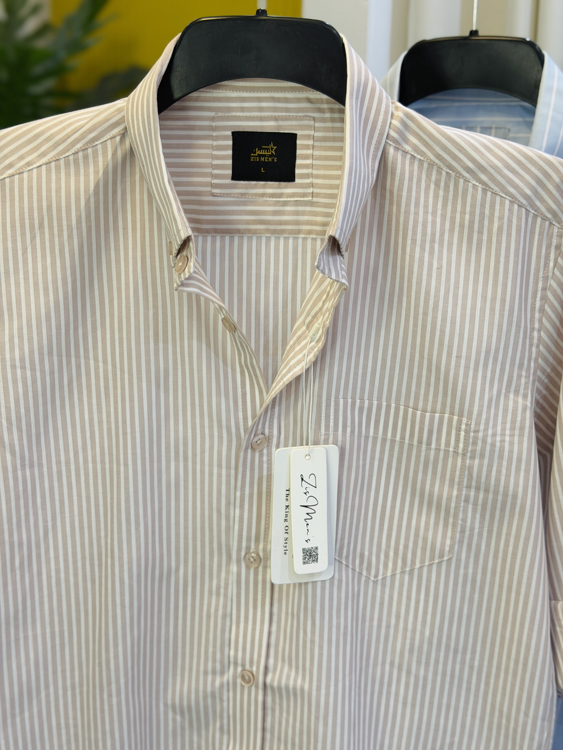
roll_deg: -2.3
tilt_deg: -12.5
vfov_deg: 39.7
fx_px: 1041
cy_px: 375
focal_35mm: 48
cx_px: 282
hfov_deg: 30.3
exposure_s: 1/50
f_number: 1.78
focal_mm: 6.76
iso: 64
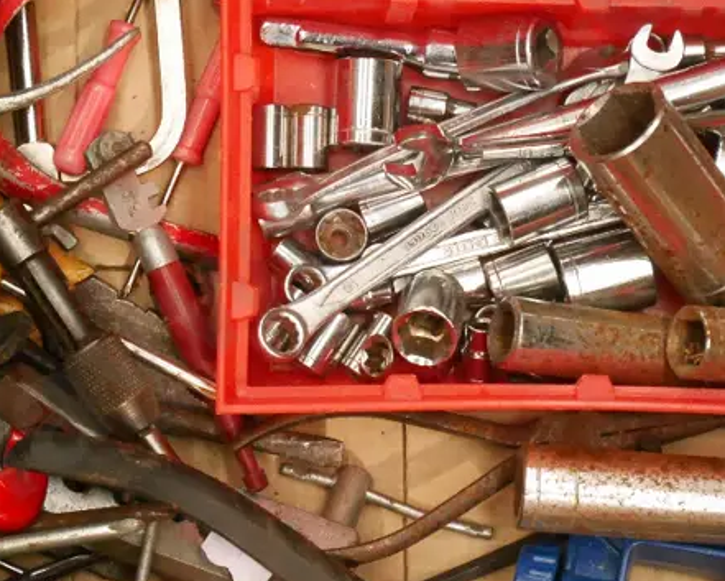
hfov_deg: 13.3
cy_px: 271
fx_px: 3112
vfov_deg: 10.7
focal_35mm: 145
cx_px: 253
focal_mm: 32
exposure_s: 1/60
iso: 3200
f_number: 5.6
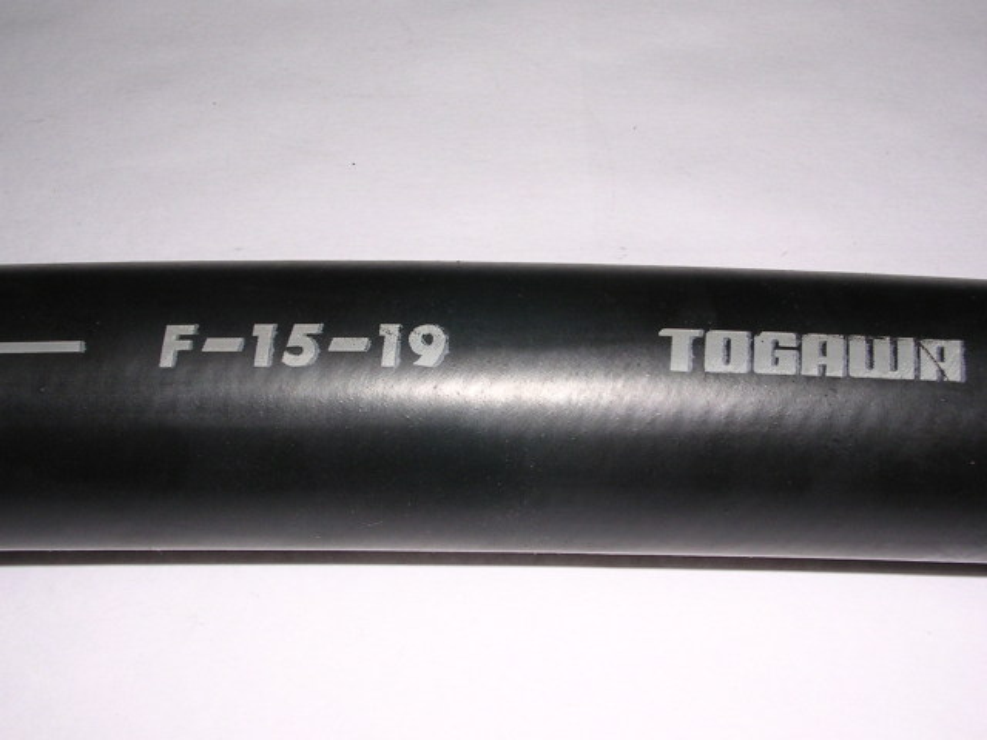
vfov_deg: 37.7
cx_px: 494
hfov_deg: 49.0
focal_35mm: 38
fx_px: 1083
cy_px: 370
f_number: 5.6
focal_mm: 5.8
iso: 100
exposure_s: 1/60.1
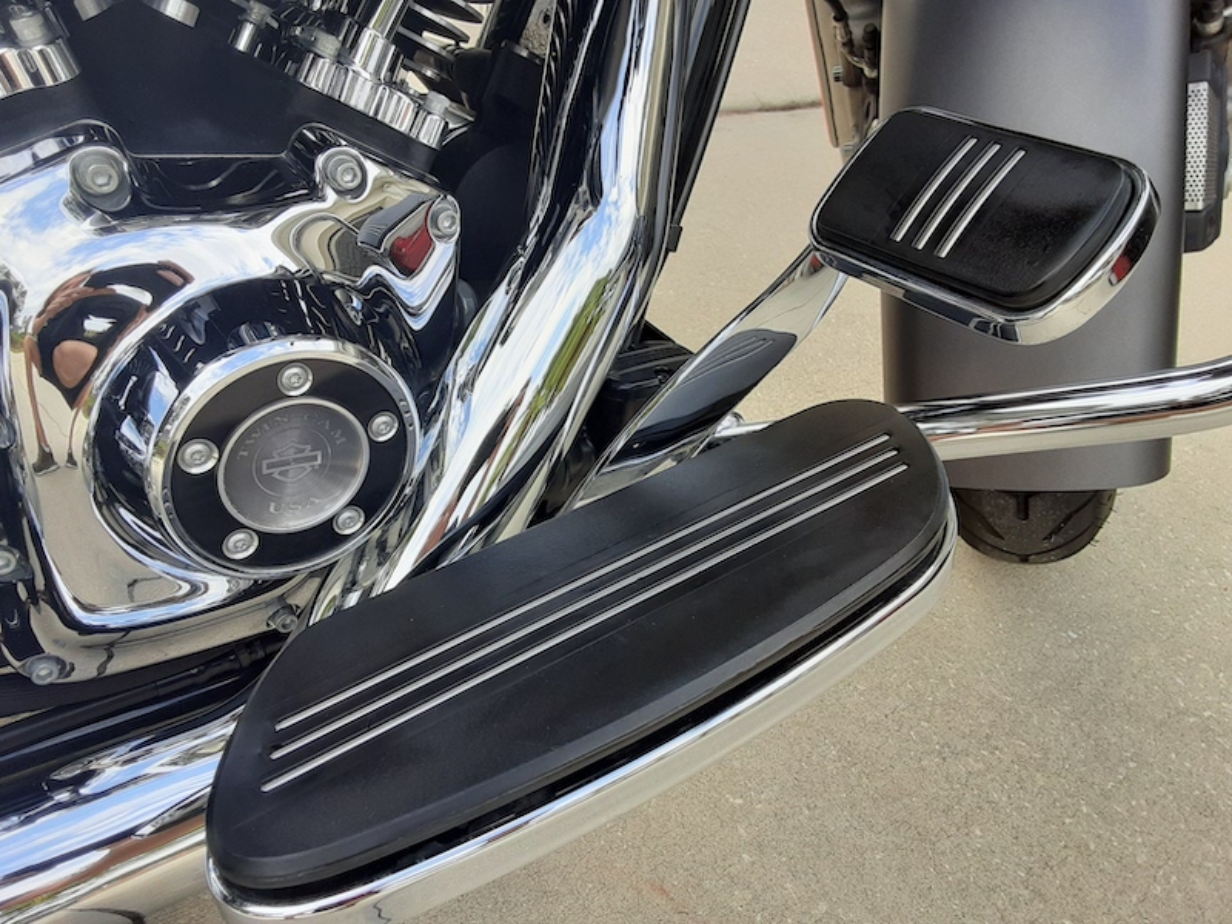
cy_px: 462
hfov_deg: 65.3
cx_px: 616
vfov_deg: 51.4
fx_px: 961
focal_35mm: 27
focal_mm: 2.91
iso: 40
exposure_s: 1/306
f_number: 1.9
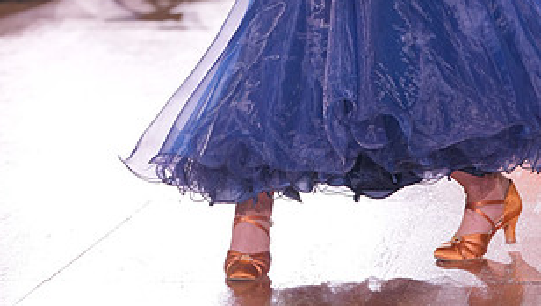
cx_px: 278
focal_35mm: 197
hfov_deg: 10.9
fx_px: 2829
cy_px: -176
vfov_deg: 6.1
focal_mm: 100
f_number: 4
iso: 2000
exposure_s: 1/500
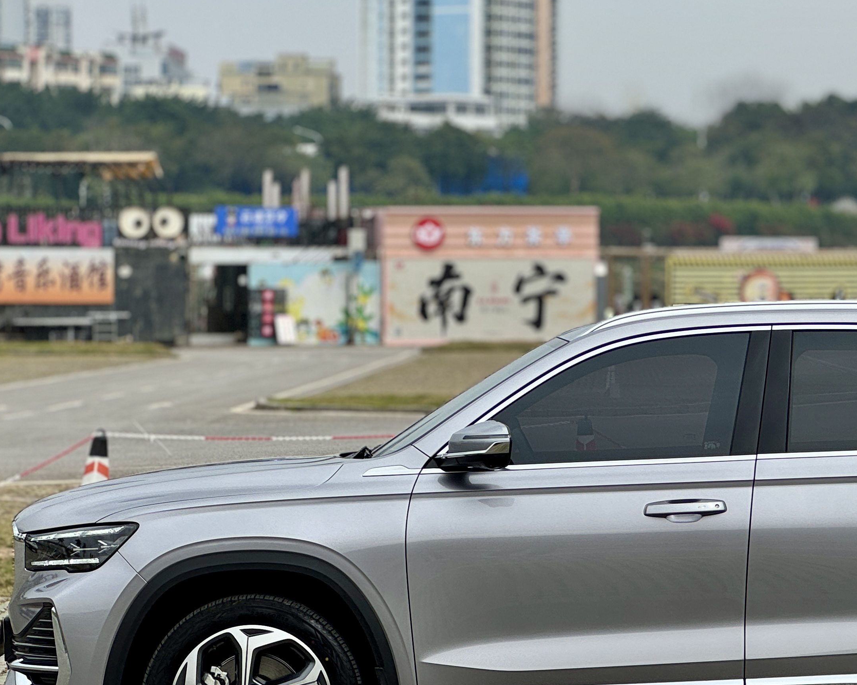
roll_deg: -0.3
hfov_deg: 13.7
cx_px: 688
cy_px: 341
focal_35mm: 140
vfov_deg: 11.0
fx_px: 3551
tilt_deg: -1.2
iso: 25
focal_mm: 9
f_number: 2.8
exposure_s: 1/483
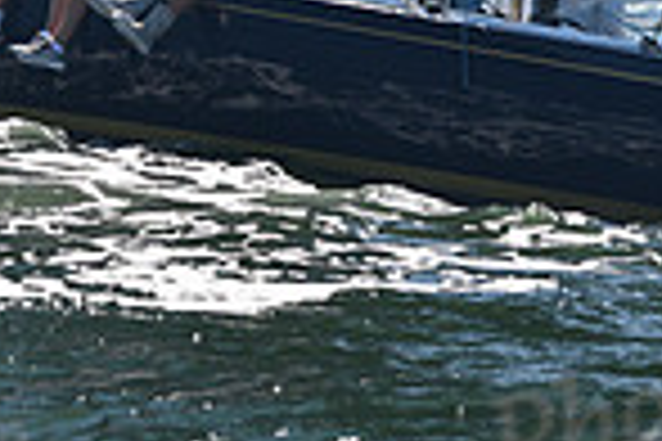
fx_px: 6178
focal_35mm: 336
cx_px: 261
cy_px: -259
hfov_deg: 6.1
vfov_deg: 4.1
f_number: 3.5
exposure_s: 1/800
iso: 200
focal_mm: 85
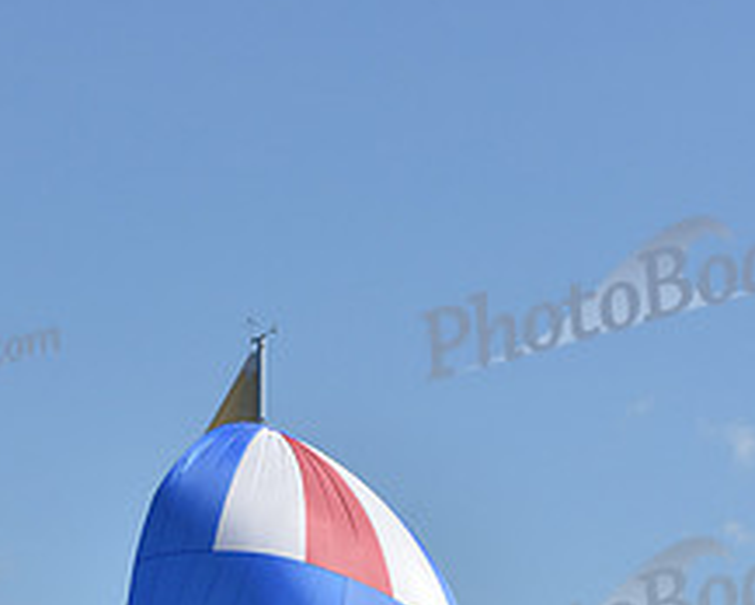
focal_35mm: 188
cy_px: 841
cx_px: 242
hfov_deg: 10.3
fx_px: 4205
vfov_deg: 8.1
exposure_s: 1/1250
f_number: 9
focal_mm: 75
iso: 250
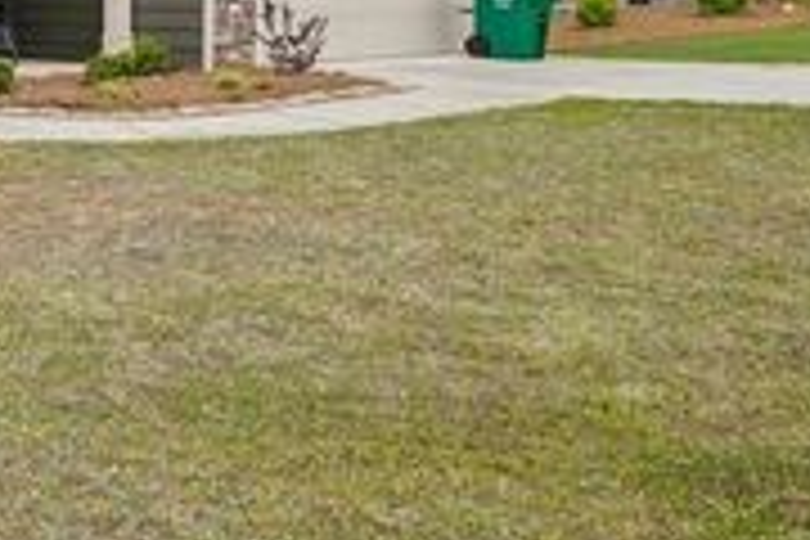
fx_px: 1372
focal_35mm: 61
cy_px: -124
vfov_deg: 20.7
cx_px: -274
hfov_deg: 27.0
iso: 100
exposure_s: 1/60
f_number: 8
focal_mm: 22
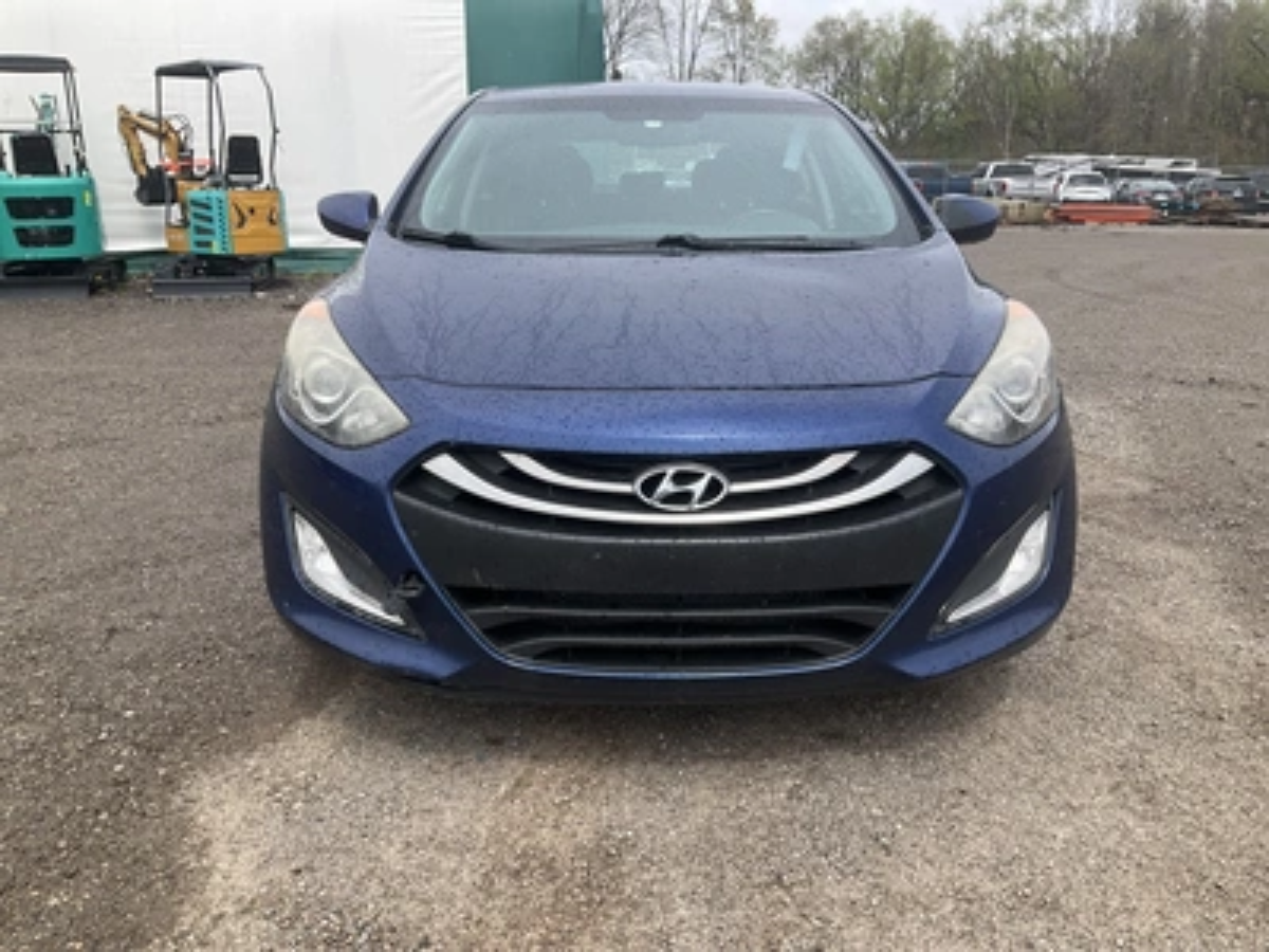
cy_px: 476
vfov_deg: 48.2
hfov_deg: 61.7
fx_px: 1063
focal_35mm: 29
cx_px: 634
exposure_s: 1/1055
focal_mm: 3
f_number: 1.8
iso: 25
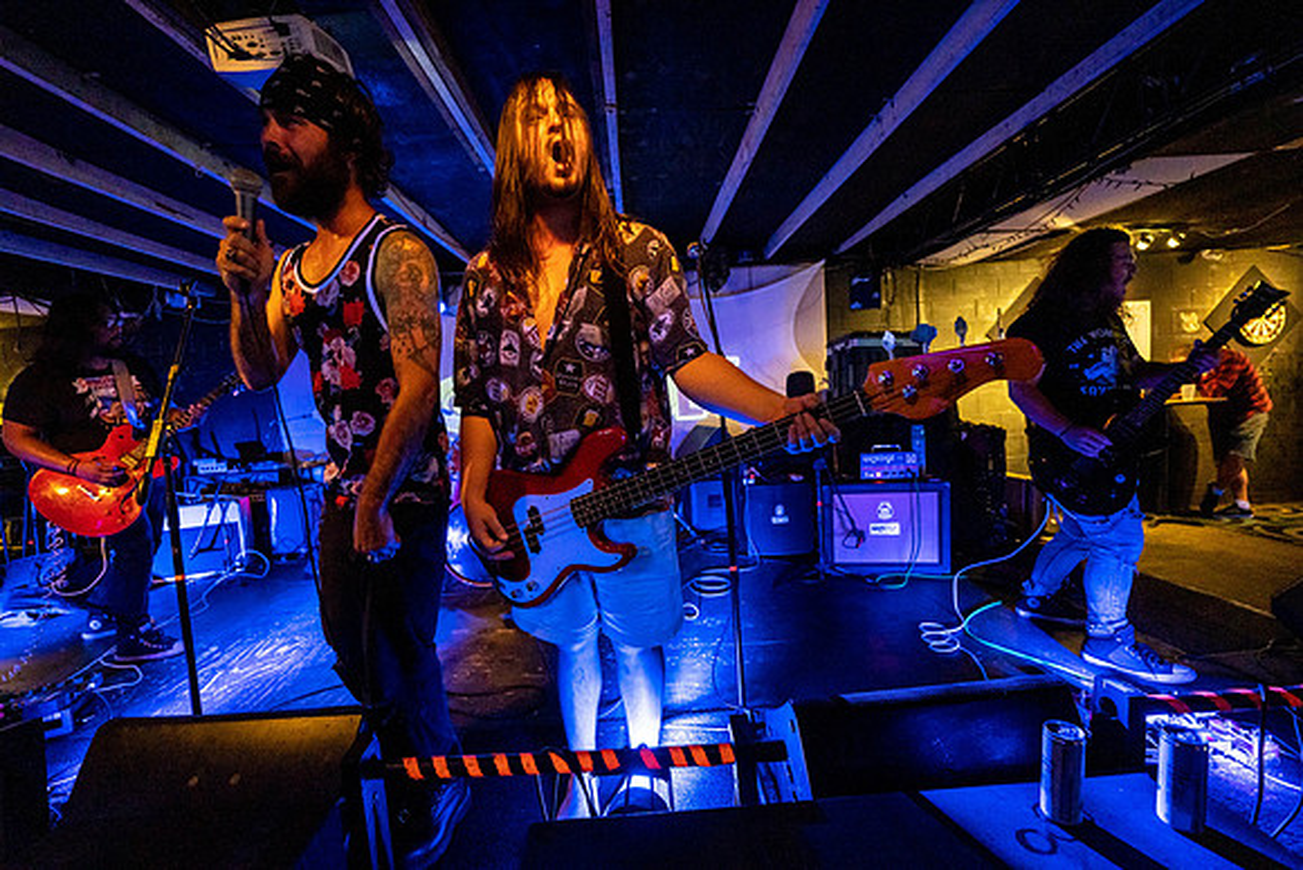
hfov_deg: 104.2
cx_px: 652
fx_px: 507
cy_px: 435
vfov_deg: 81.2
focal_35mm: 14
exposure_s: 1/160
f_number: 2.8
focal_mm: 14
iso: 3200
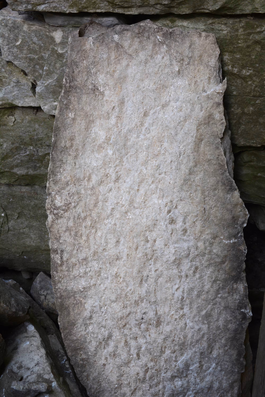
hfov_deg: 31.9
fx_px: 464
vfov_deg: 46.4
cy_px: 198
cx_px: 132
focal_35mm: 42
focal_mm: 28
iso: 500
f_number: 11
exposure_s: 1/80
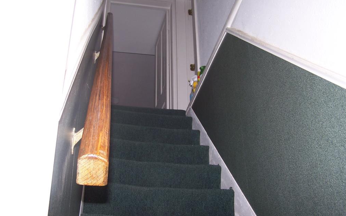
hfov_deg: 48.2
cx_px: 175
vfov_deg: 31.2
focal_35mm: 41
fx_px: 387
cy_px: 96
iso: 80
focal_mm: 6.3
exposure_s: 1/60
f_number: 2.8
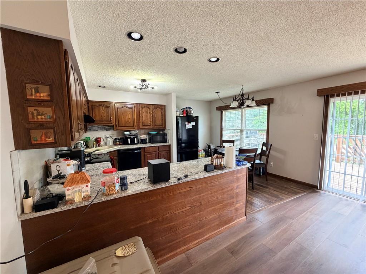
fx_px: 148
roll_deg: +1.7
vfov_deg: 85.7
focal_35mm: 14
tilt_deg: -4.9
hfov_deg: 102.1
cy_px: 137
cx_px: 183
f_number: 2.2
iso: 320
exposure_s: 1/60
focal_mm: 2.22
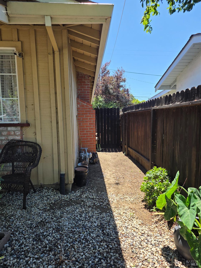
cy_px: 134
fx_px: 178
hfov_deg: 58.9
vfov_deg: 73.9
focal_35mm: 23
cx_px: 100
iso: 80
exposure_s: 1/2723
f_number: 1.7
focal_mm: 6.25
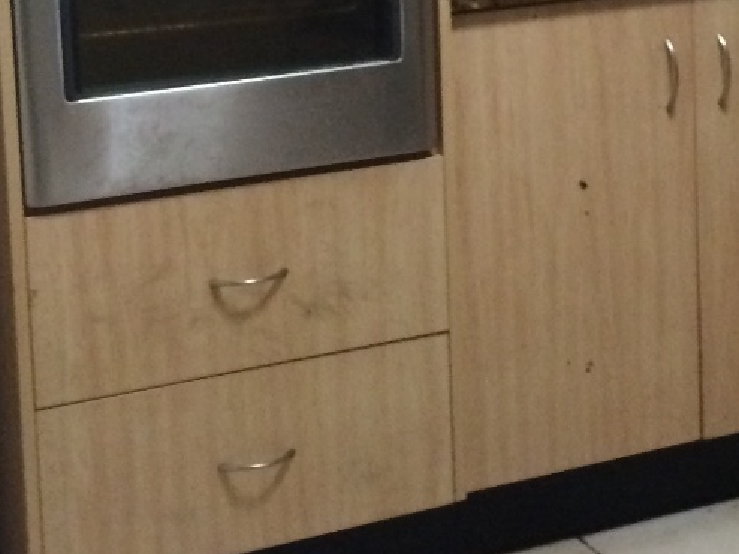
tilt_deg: -7.7
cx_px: 513
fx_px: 2006
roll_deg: +2.5
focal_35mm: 94
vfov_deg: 15.3
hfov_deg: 20.8
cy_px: -51
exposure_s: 1/17
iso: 320
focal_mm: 4.15
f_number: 2.2
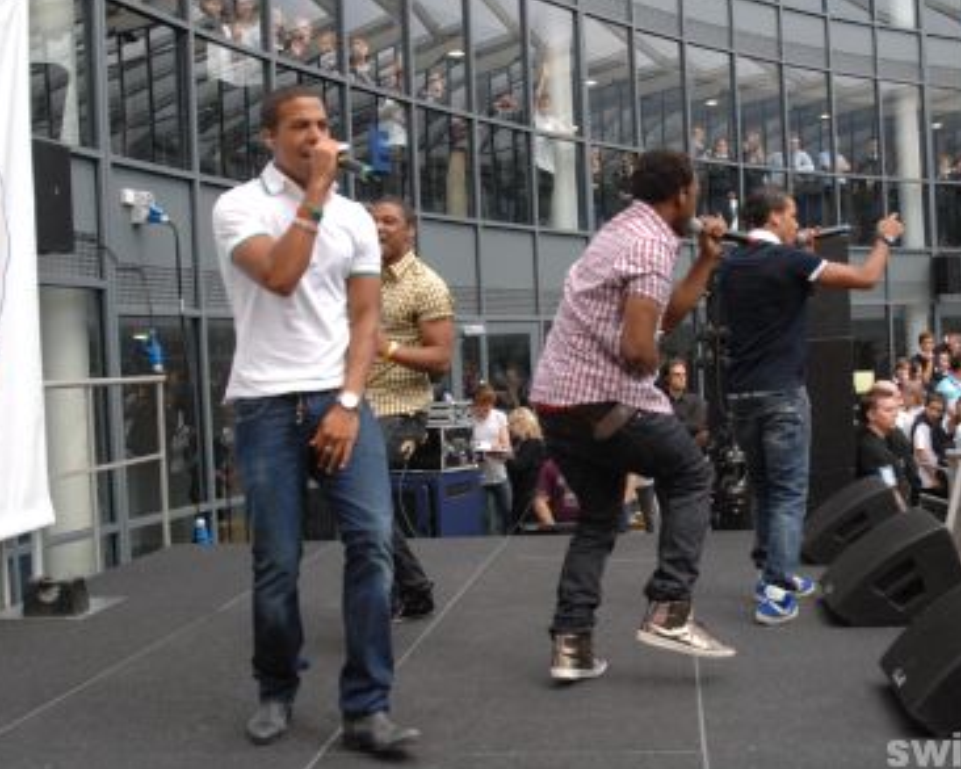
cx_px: 580
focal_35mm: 42
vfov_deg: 35.7
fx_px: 1195
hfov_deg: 43.6
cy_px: 381
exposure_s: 1/640
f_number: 5
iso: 800
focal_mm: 24
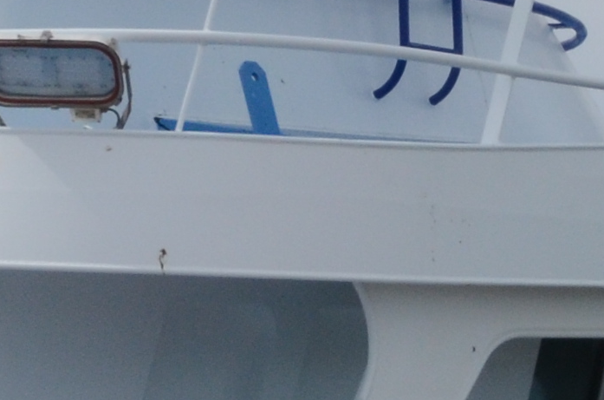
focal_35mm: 191
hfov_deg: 10.3
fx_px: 3197
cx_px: 995
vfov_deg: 7.0
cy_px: 730
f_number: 13
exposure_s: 1/640
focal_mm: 18
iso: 500
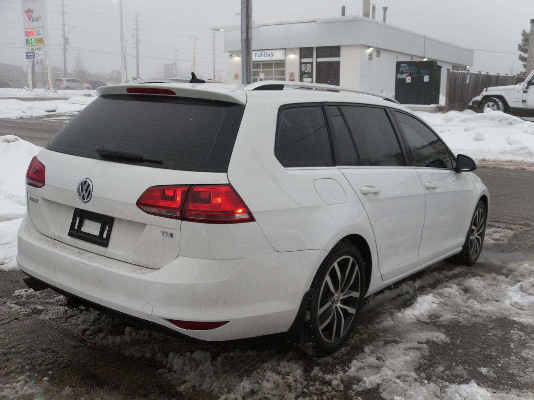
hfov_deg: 51.4
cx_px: 267
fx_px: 555
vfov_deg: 39.7
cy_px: 205
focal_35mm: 36
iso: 100
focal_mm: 6.3
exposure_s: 1/90
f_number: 3.5
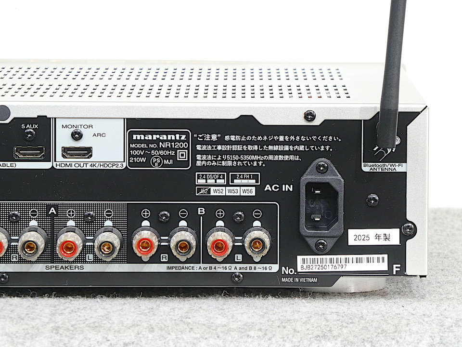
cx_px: 231
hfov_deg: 7.9
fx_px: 3337
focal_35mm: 250
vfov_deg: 5.9
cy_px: 174
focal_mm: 44.8
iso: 200
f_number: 5.6
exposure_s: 1/4
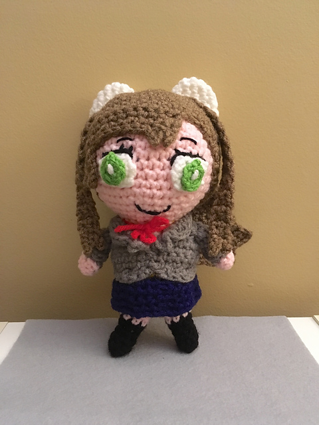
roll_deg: +1.6
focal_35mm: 29
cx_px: 160
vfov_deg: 61.7
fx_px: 356
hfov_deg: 48.2
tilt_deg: -15.6
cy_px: 212
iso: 640
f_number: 2.2
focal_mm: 4.15
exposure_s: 1/15
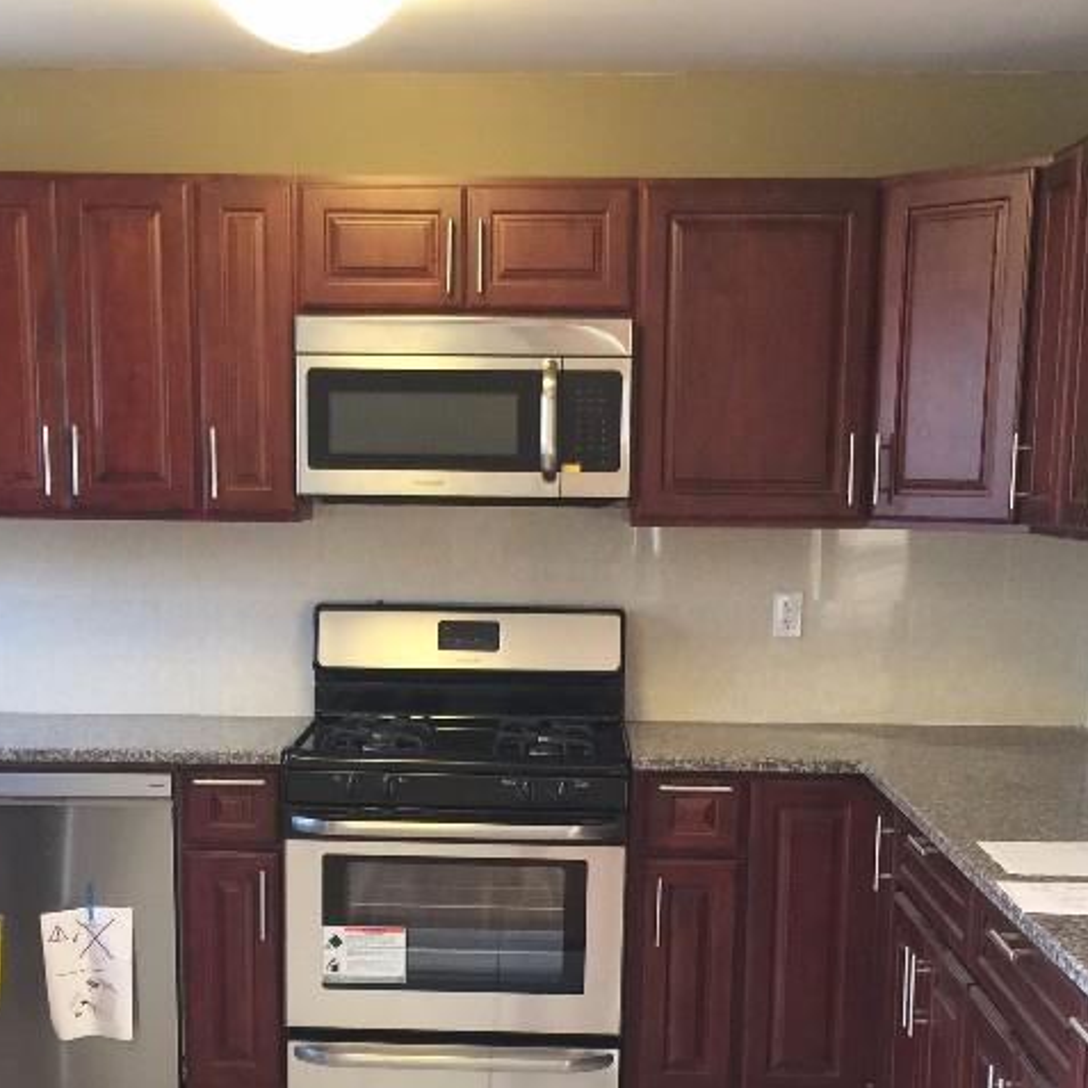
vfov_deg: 30.5
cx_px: 511
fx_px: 1956
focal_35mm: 55
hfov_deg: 31.1
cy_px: 837
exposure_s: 1/15
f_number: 2.2
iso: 50
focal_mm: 4.15
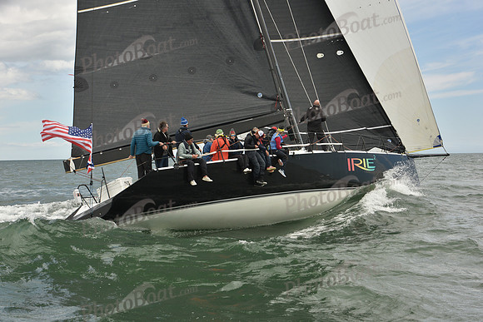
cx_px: 242
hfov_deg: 28.8
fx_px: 939
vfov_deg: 19.5
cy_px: 161
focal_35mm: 70
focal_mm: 70
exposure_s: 1/800
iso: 320
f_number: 10
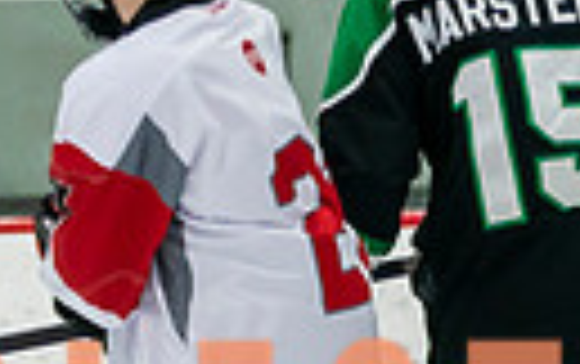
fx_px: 19151
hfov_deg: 1.7
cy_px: 988
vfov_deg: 1.1
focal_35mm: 1210
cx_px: 1150
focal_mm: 150
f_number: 2.8
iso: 800
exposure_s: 1/640
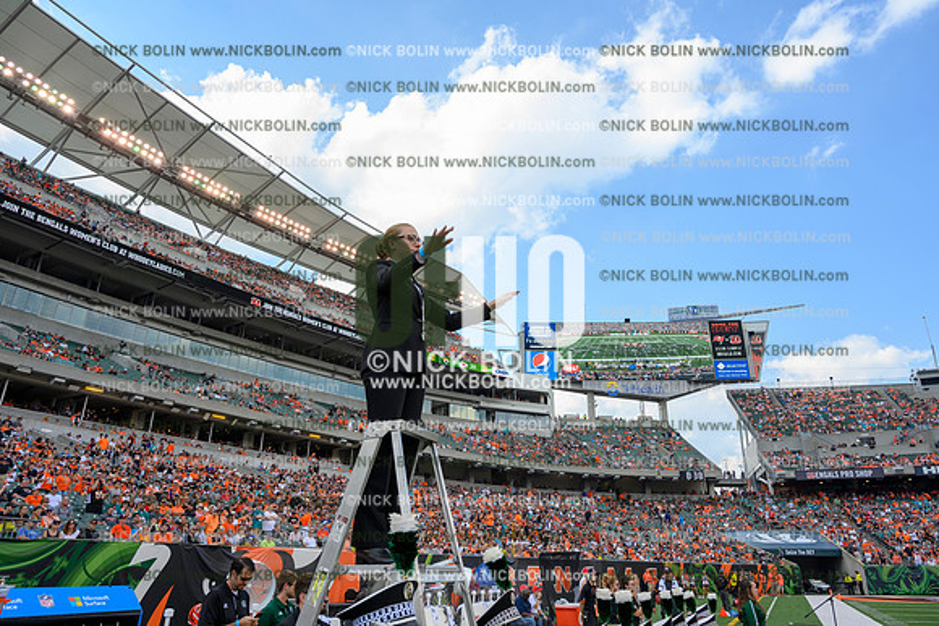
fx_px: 626
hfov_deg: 73.7
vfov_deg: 53.2
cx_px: 470
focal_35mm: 24
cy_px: 313
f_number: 7.1
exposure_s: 1/100
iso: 80
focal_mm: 24
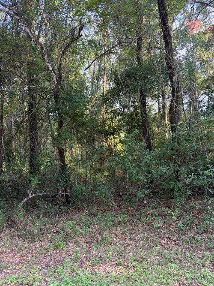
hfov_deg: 53.0
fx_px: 214
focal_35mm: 26
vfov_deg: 67.3
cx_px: 107
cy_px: 143
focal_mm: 5.96
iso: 125
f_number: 1.6
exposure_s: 1/140
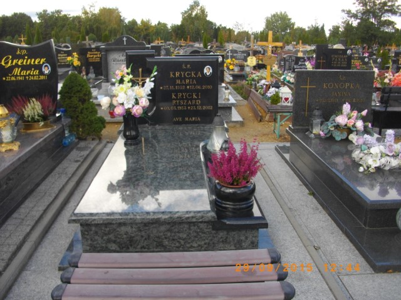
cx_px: 200
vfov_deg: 44.2
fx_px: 371
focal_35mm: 32
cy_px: 150
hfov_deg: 56.8
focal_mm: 5.7
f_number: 2.9
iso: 100
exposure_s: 1/400
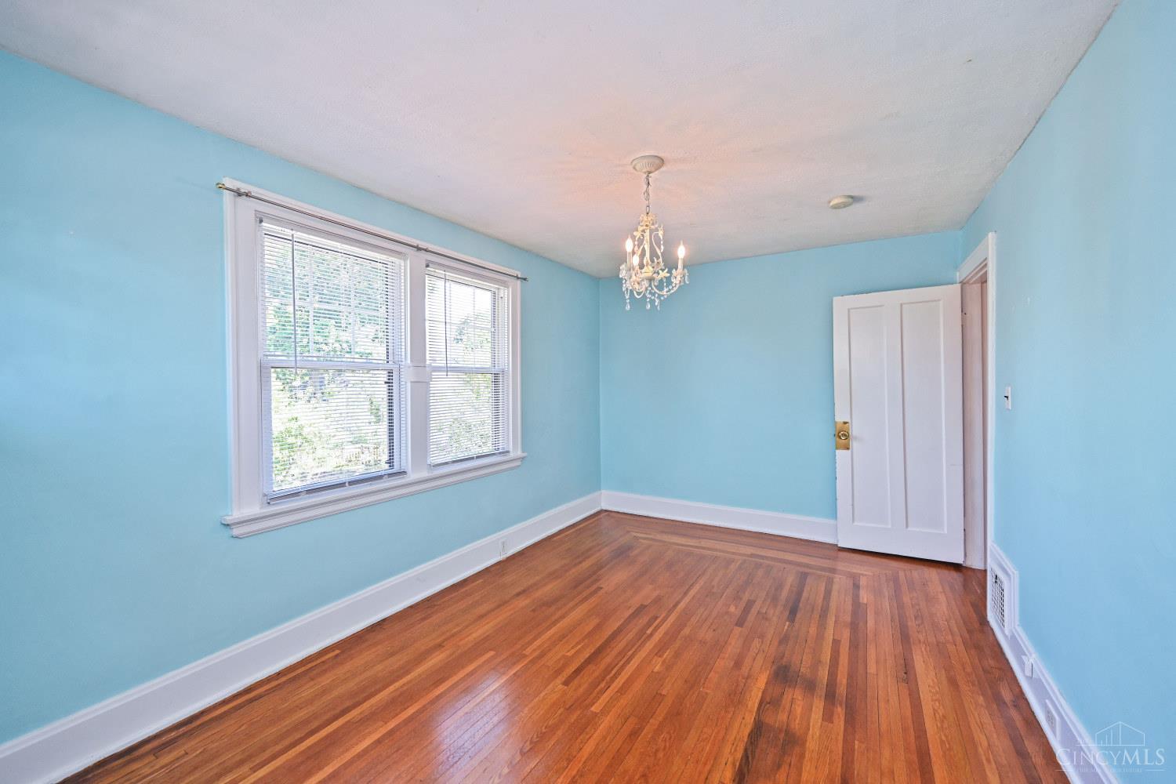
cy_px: 392
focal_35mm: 14
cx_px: 588
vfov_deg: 81.2
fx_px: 457
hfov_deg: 104.3
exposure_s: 1/60
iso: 250
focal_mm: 14
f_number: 4
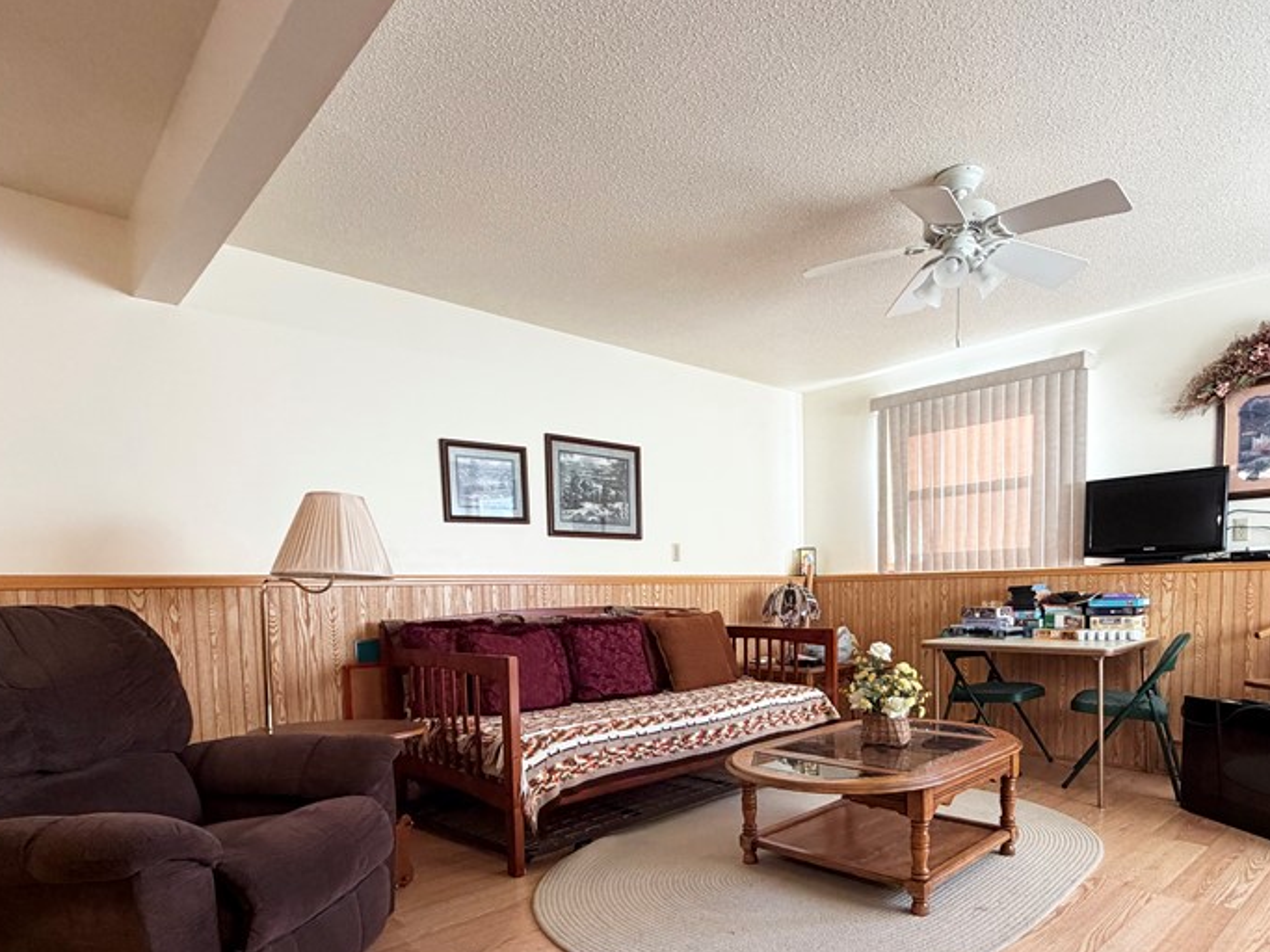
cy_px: 645
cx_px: 688
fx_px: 770
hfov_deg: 78.8
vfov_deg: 61.7
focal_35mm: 21
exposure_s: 1/89
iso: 320
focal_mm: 2.22
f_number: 2.2
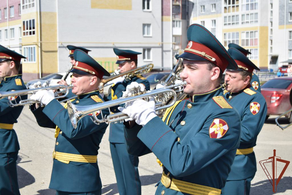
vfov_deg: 19.8
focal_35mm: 69
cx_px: 146
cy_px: 98
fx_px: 560
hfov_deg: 29.2
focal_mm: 46
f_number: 5.3
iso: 100
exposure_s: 1/500
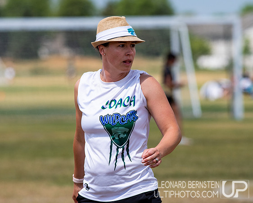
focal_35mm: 546
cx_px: 124
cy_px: 94
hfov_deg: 3.5
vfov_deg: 2.8
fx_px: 4088
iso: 400
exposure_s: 1/2500
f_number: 6.3
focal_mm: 300
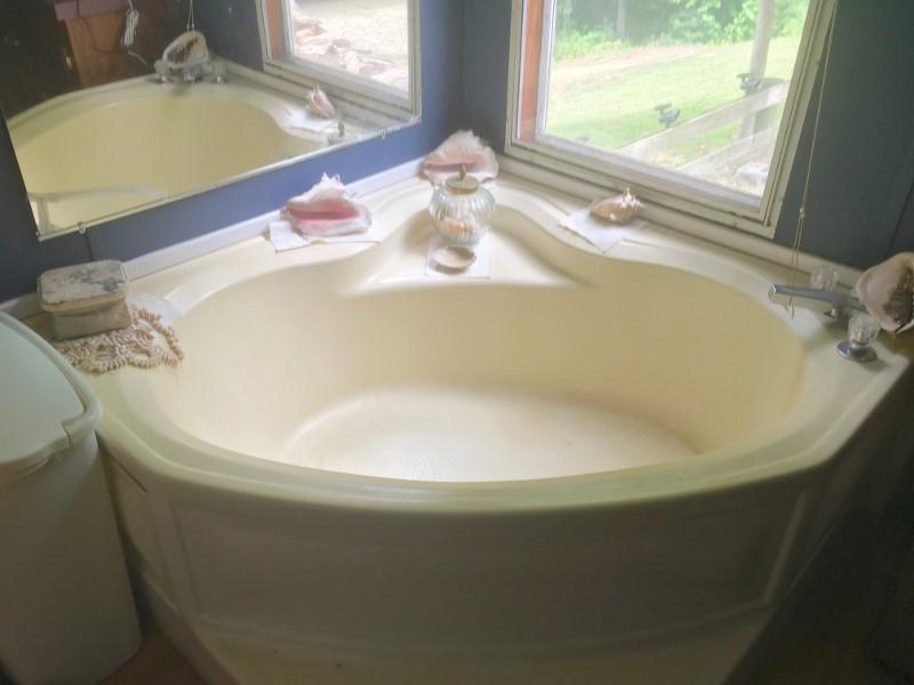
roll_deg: +0.2
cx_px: 457
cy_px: 342
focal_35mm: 29
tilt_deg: -35.2
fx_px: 766
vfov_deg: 48.2
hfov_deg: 61.7
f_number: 2.2
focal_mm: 4.15
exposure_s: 1/30
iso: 25
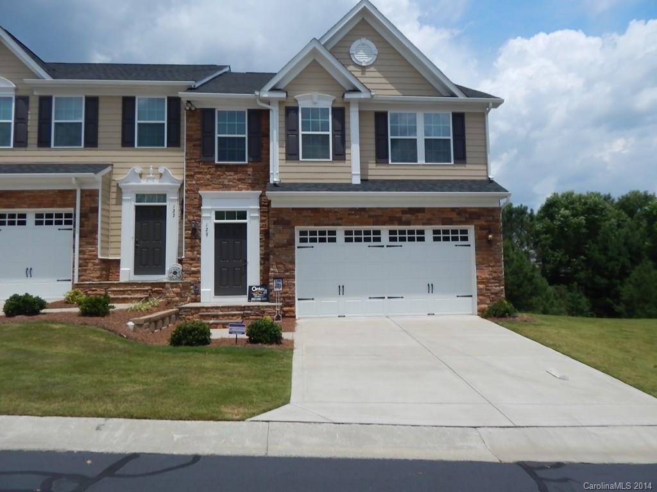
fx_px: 437
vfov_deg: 58.9
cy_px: 246
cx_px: 328
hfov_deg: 73.9
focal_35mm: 23
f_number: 6
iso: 125
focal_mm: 4
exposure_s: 1/1250
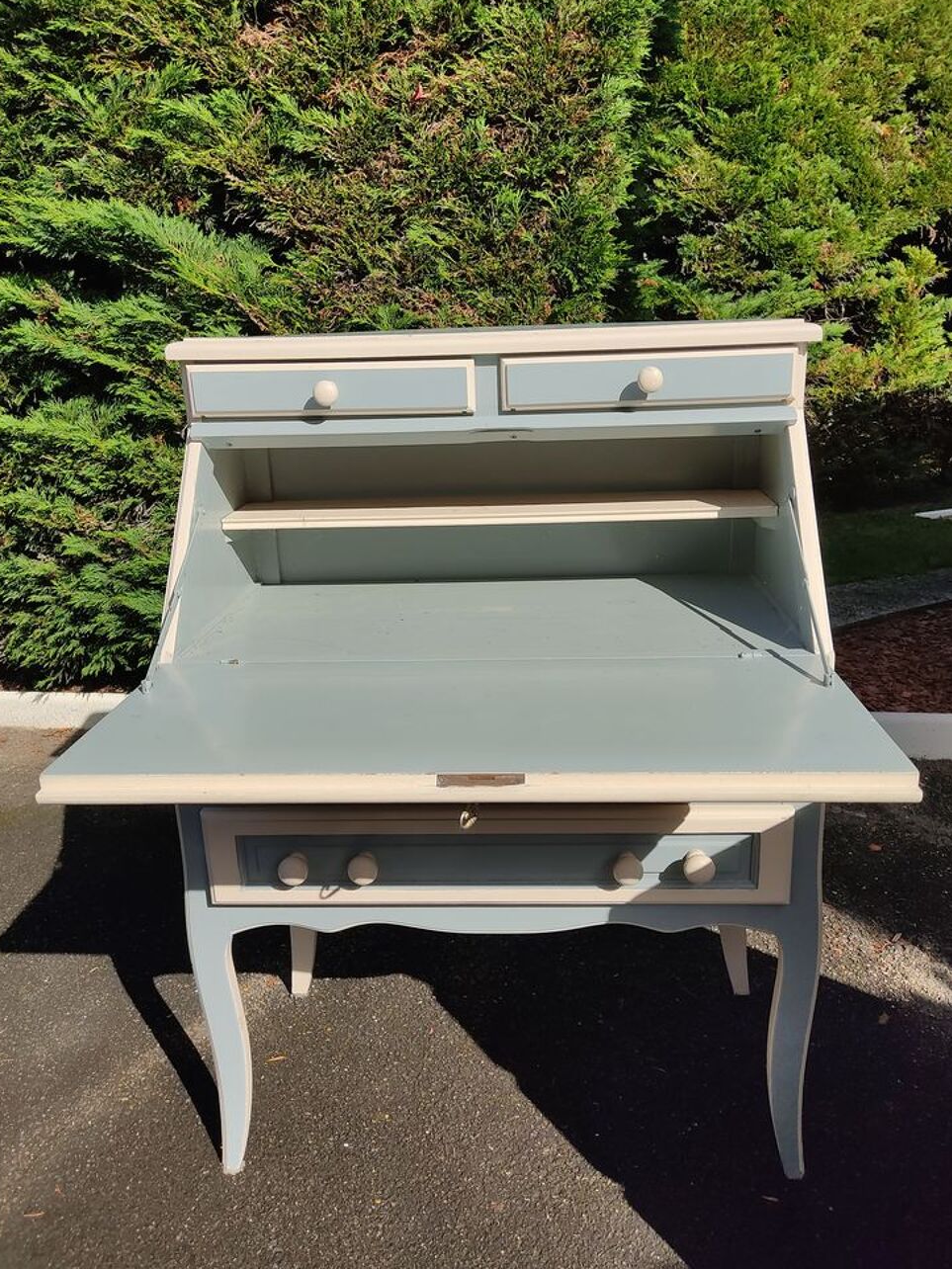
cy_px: 631
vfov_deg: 65.3
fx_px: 990
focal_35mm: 27
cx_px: 486
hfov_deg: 51.4
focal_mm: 4.74
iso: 100
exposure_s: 1/1838
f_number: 1.79
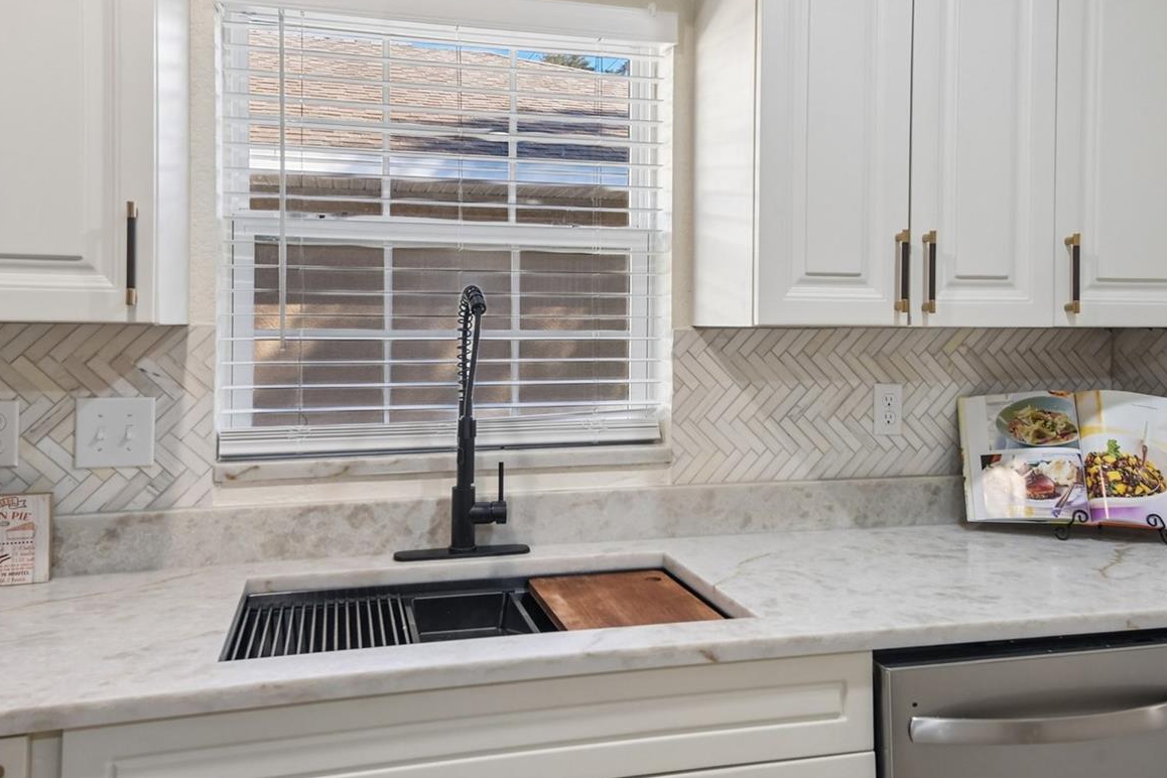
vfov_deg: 44.9
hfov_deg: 63.7
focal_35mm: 29
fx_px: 940
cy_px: 346
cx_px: 584
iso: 400
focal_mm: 21
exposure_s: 1/30
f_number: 8
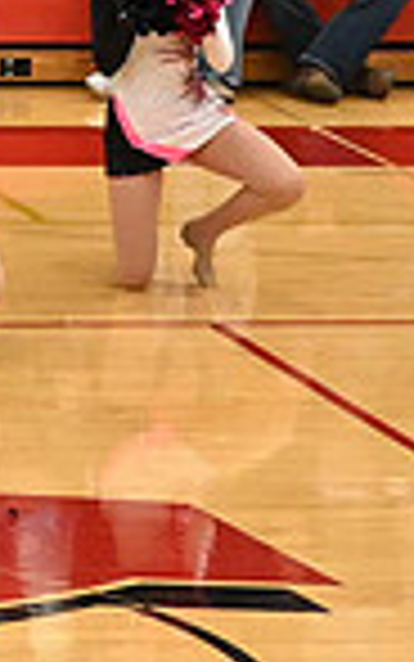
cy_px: -16
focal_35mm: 423
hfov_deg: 3.1
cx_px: -774
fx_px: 7629
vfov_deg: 5.0
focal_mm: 70
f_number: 4
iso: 8000
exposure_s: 1/320
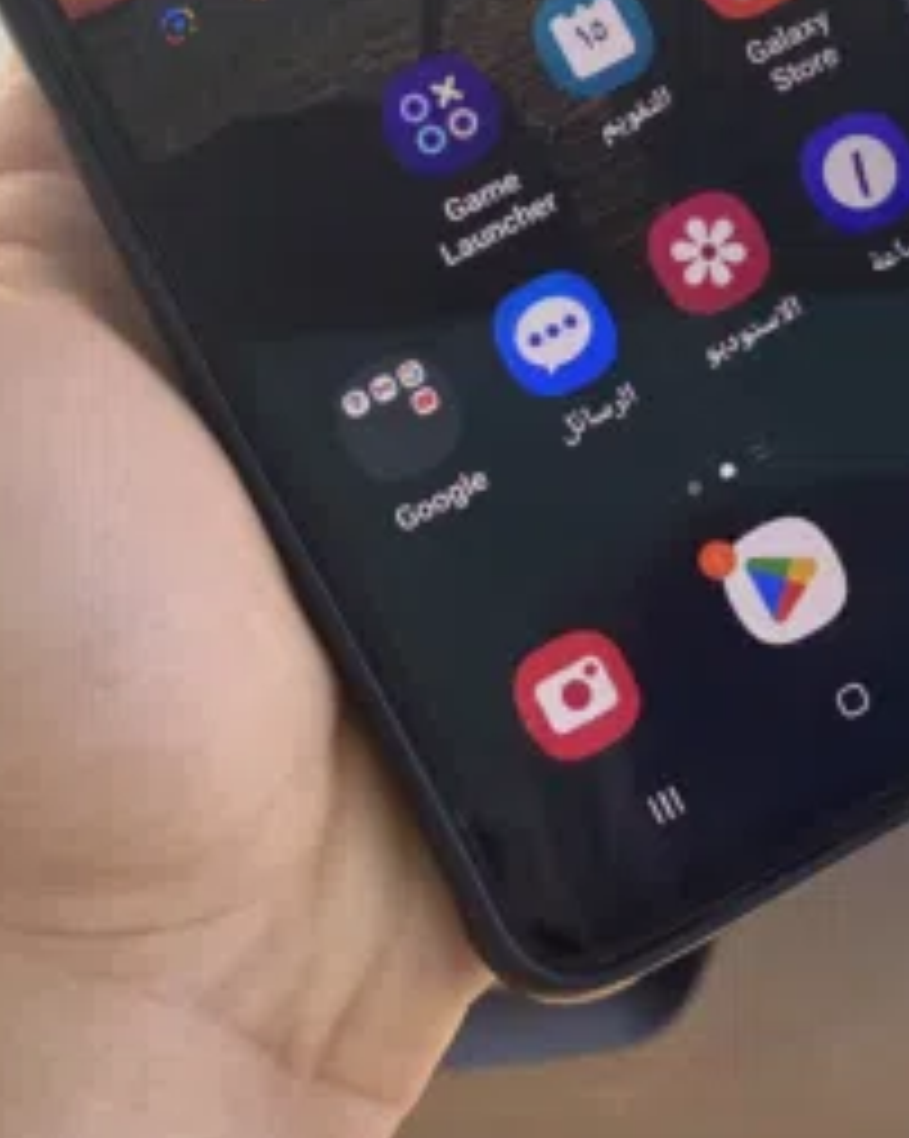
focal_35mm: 107
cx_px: 526
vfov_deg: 17.5
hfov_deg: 14.4
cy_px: -25
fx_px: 3603
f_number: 2
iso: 25
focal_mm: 6
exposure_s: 1/122
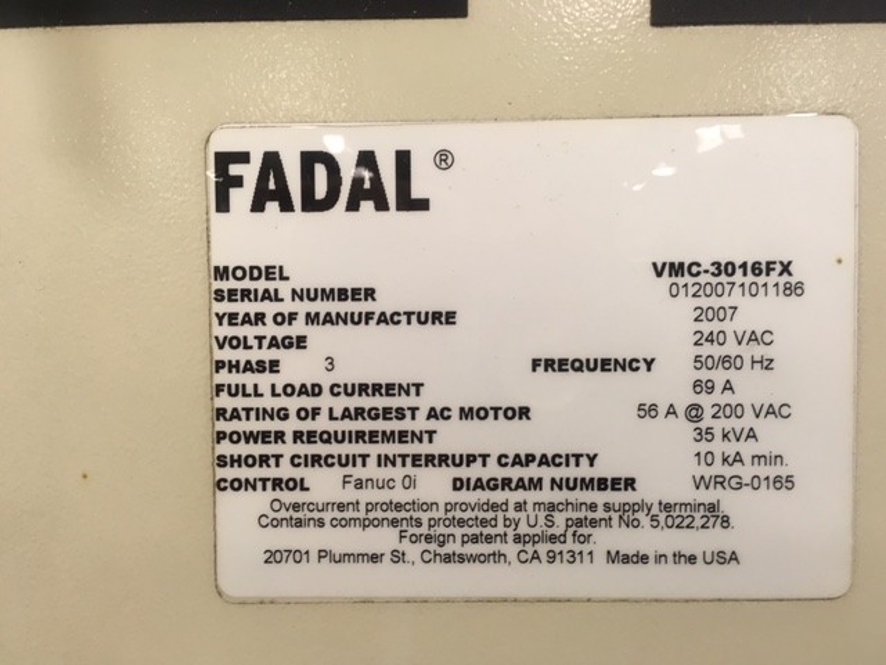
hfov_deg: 61.7
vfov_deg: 48.2
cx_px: 443
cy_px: 332
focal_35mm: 29
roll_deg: +0.6
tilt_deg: -2.5
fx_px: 742
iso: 64
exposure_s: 1/30
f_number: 2.2
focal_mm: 4.15
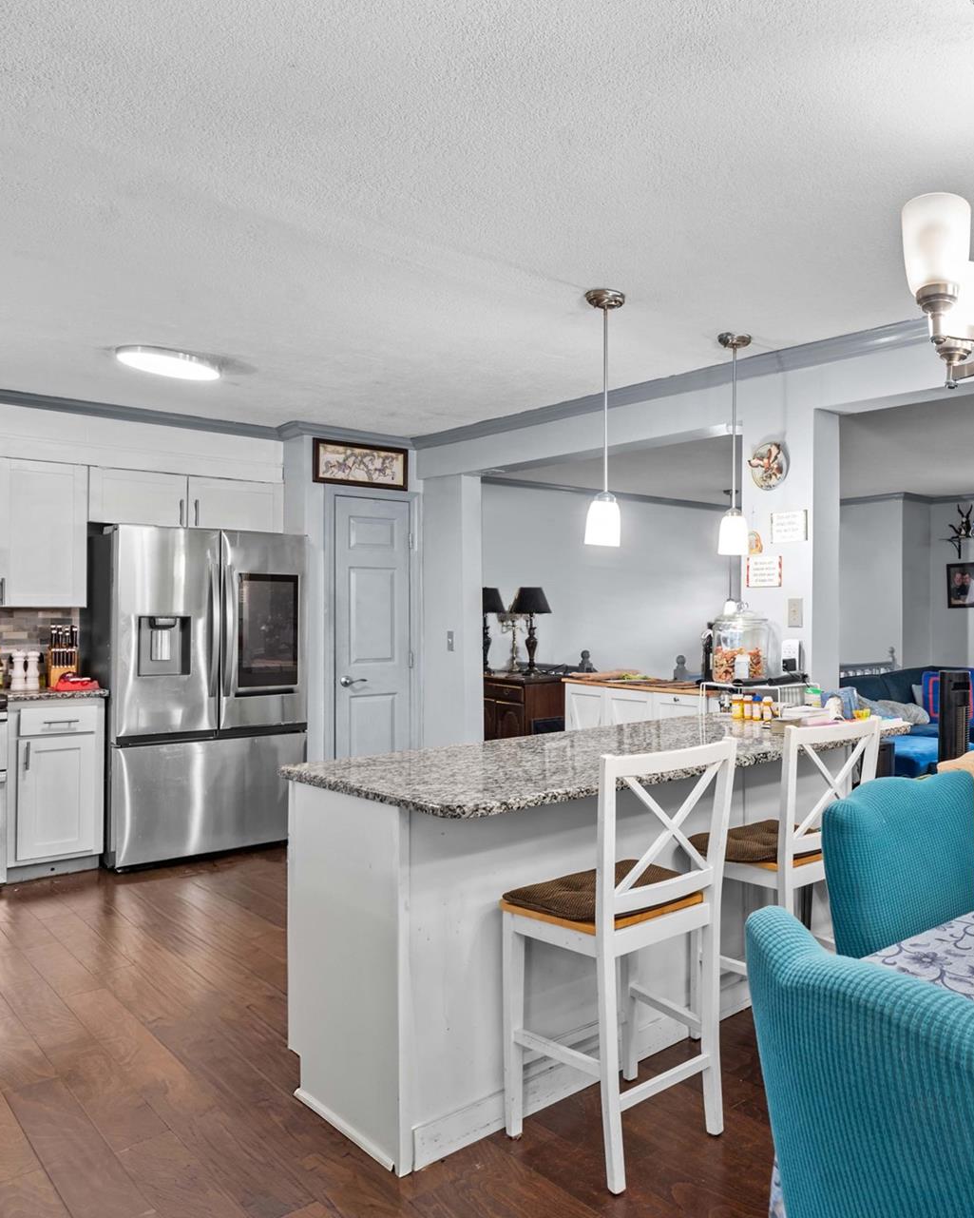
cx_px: 813
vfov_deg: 70.3
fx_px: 865
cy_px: 604
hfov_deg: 53.8
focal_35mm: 24
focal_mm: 16
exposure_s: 1
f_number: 8
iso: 100
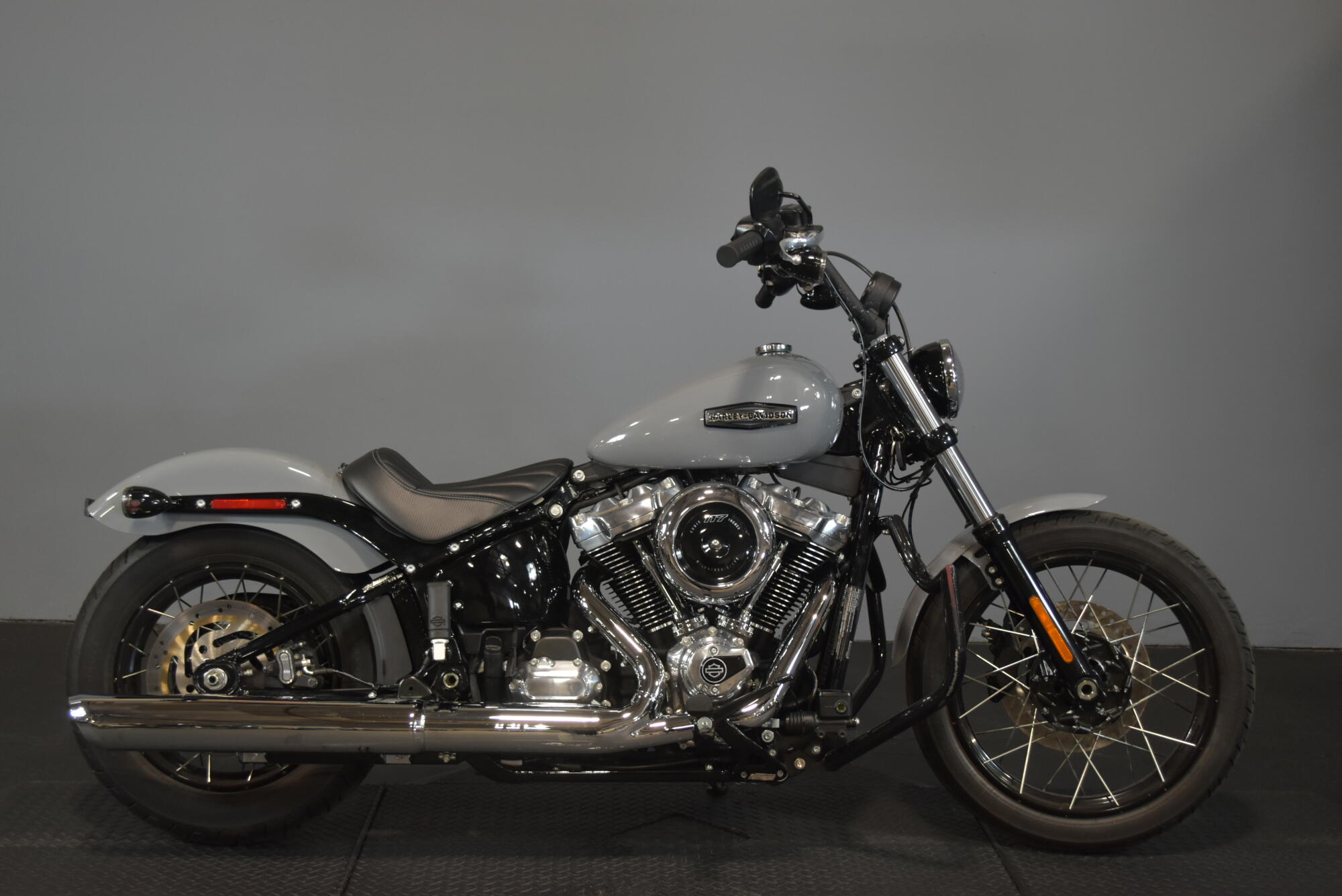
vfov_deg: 29.9
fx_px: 1678
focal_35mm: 45
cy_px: 448
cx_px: 671
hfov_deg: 43.6
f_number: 4.5
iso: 800
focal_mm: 30
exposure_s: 1/30
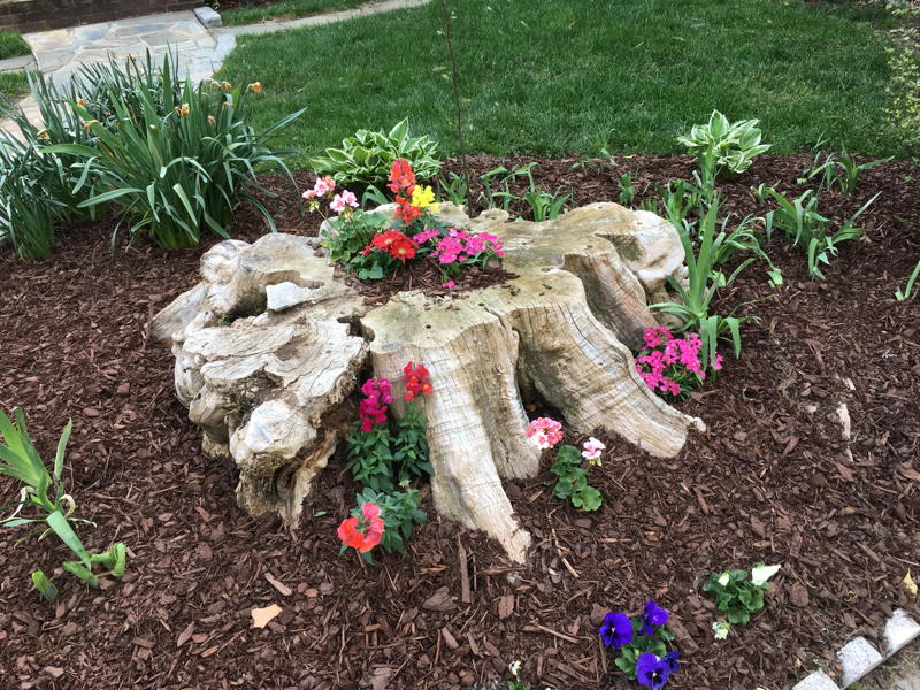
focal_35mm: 29
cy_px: 345
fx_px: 771
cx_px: 460
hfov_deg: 61.7
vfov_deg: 48.2
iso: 32
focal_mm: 4.15
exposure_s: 1/120
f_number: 2.2
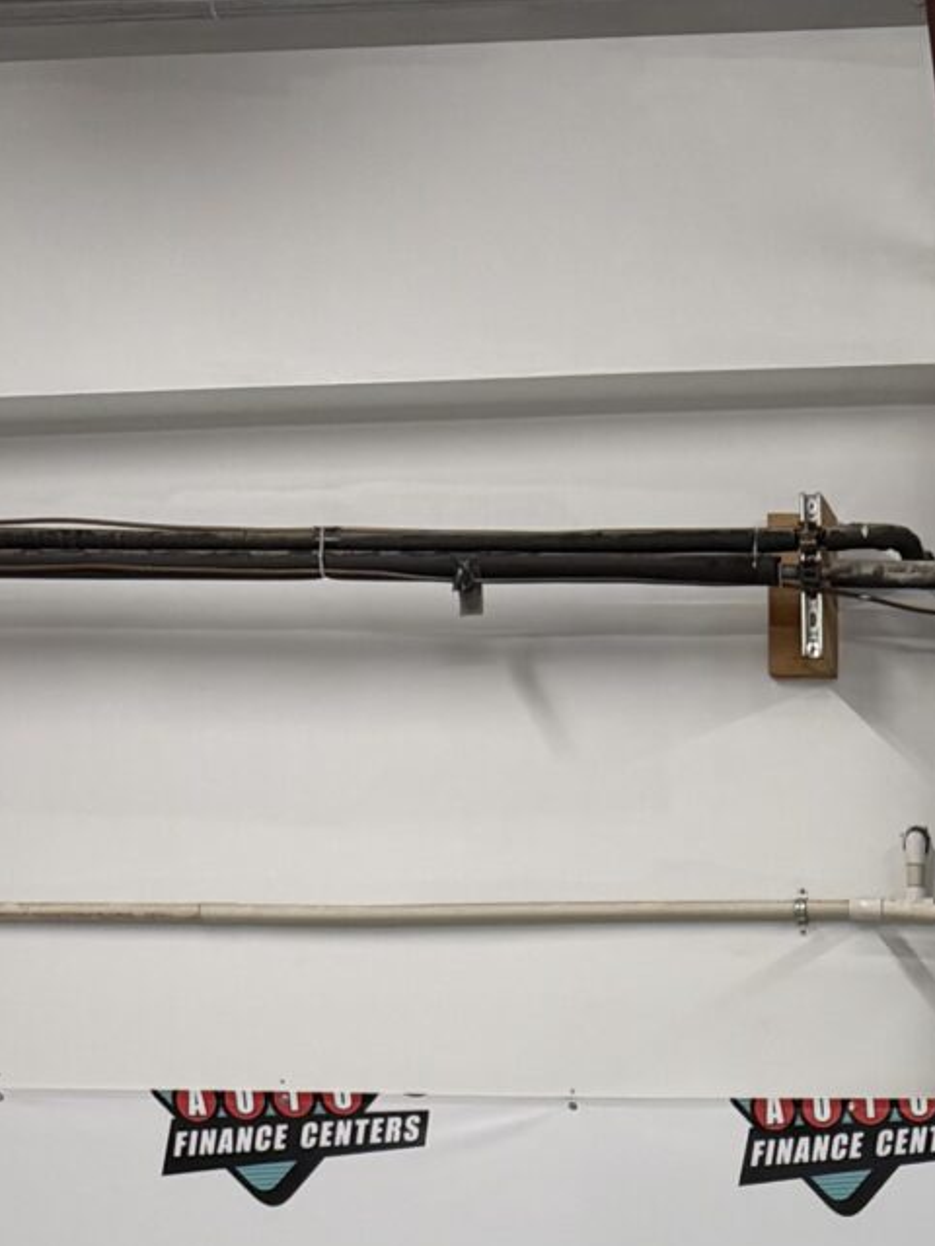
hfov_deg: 14.8
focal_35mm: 96
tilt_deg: -12.1
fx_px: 3457
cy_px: 2239
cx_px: 1198
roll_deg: -1.7
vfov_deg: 16.9
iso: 160
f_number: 1.78
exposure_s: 1/120
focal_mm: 6.76
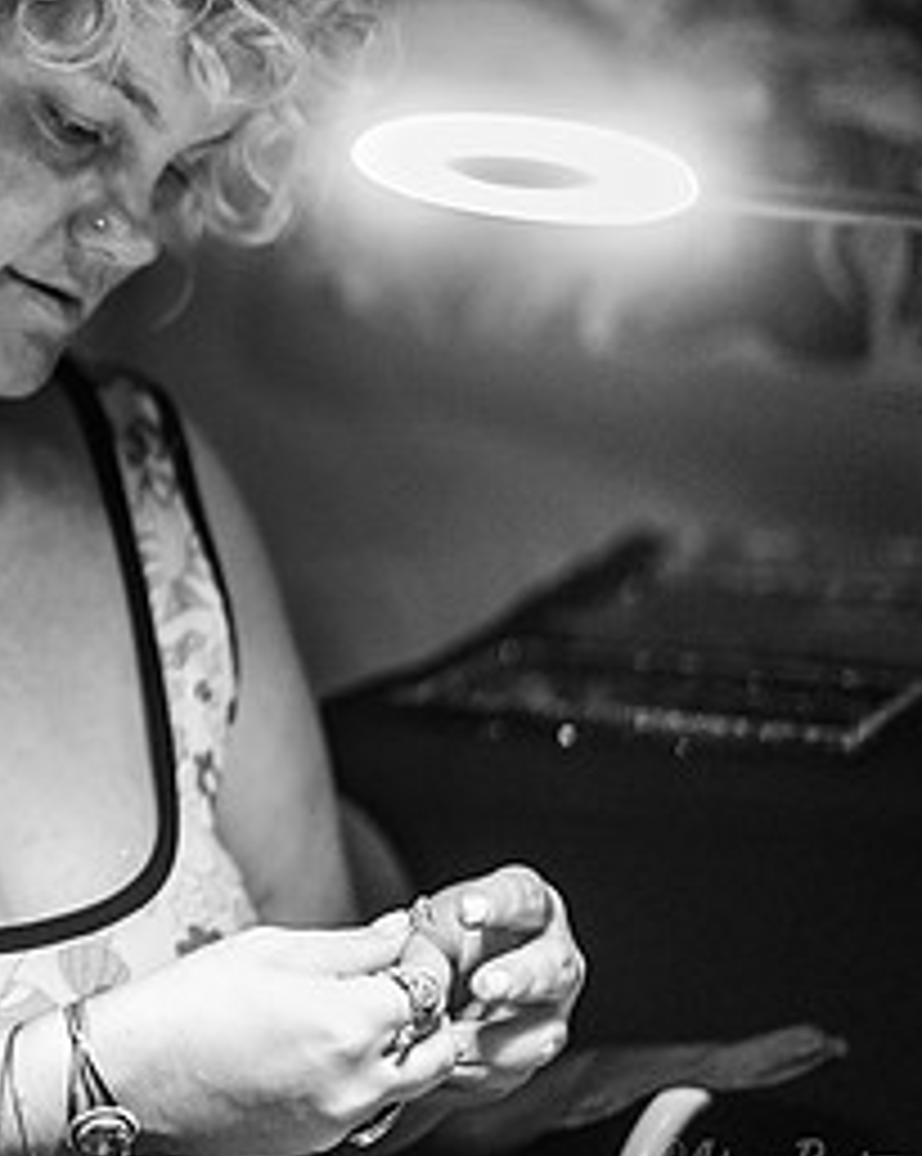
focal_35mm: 106
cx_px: -364
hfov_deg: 13.8
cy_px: 389
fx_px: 3622
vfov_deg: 18.1
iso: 3200
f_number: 1.8
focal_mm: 50
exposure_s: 1/160
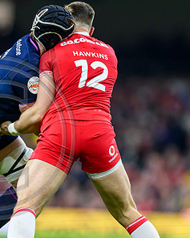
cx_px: 38
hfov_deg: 1.7
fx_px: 6323
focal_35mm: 900
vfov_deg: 2.2
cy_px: 144
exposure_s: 1/2000
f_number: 3.2
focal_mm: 400
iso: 4000
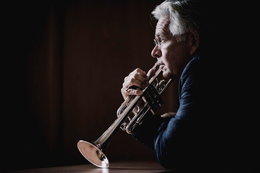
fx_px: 614
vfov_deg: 16.1
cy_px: 86
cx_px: 130
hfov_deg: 23.9
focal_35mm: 85
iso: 250
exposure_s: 1/100
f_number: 1.8
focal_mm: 85
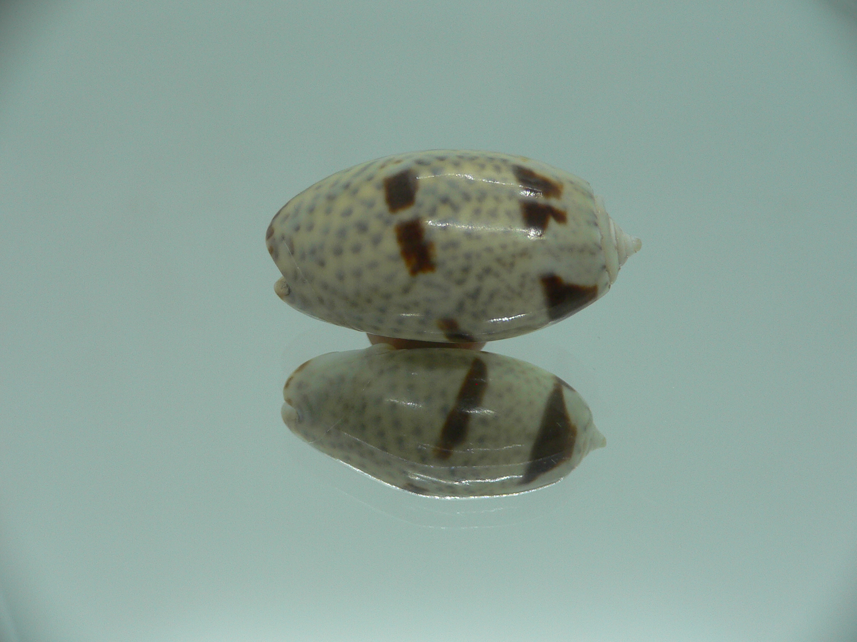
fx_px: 867
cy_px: 321
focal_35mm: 35
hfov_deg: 52.6
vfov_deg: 40.7
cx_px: 428
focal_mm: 4.6
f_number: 2.8
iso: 80
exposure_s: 1/60
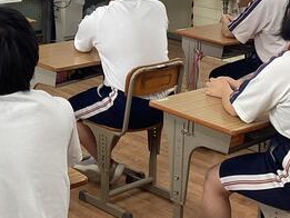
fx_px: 696
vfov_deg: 17.6
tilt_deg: -12.4
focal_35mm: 83
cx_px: 130
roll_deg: -0.6
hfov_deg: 23.5
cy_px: 28
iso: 50
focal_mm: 3.3
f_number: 2.4
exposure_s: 1/60
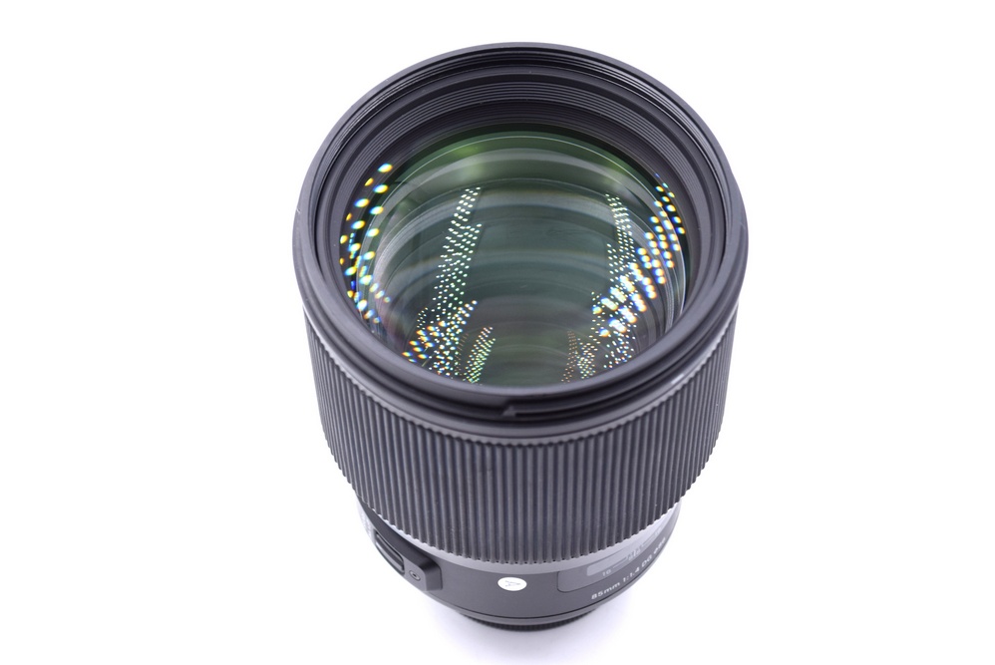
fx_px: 2282
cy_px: 332
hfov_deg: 24.6
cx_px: 498
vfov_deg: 16.6
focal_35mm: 82
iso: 400
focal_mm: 55
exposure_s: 1/125
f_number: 7.1
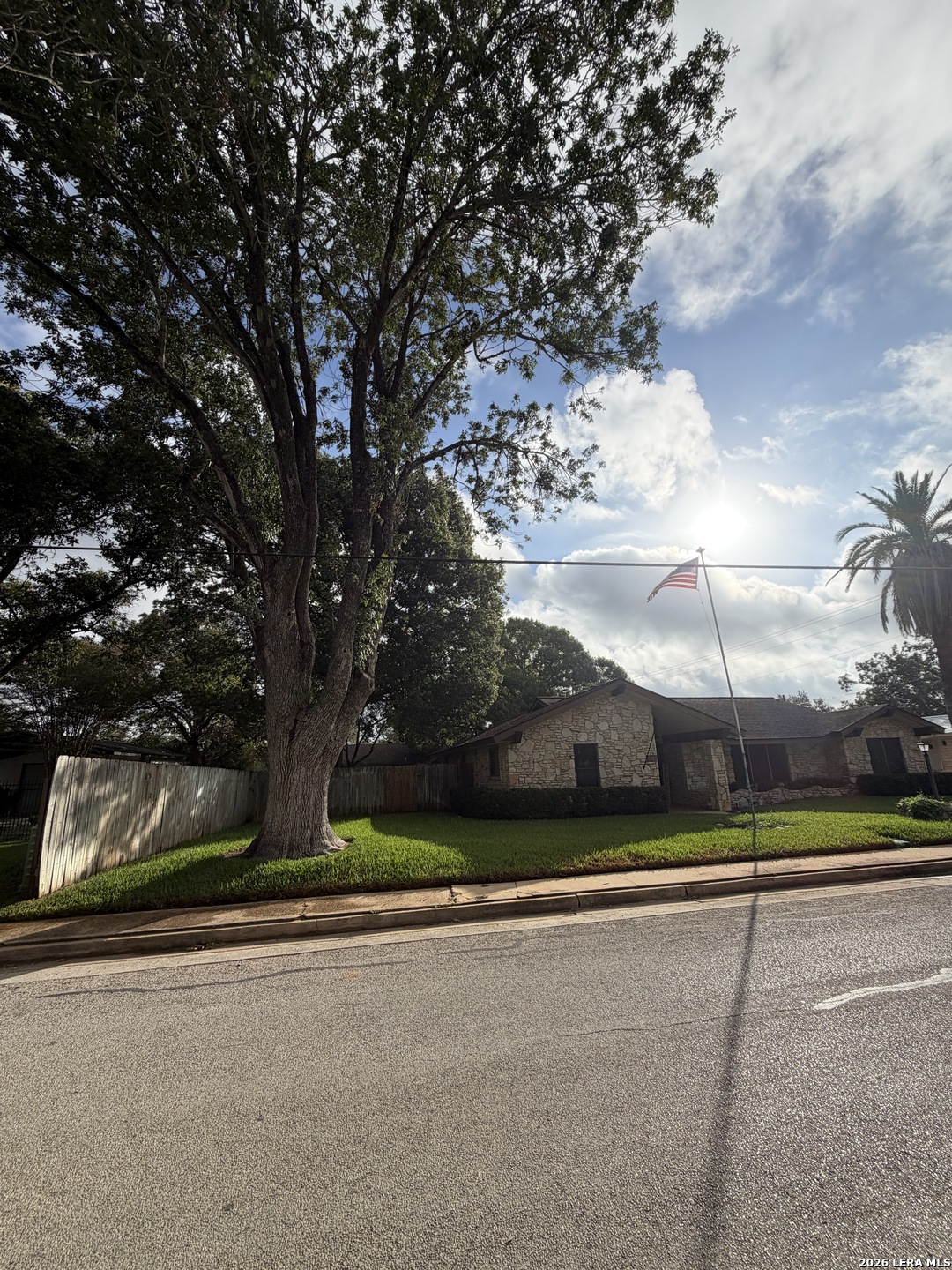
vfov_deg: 102.1
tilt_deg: +14.9
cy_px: 635
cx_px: 476
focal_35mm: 14
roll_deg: +1.8
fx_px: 513
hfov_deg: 85.7
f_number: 2.2
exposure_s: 1/1795
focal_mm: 2.22
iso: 25
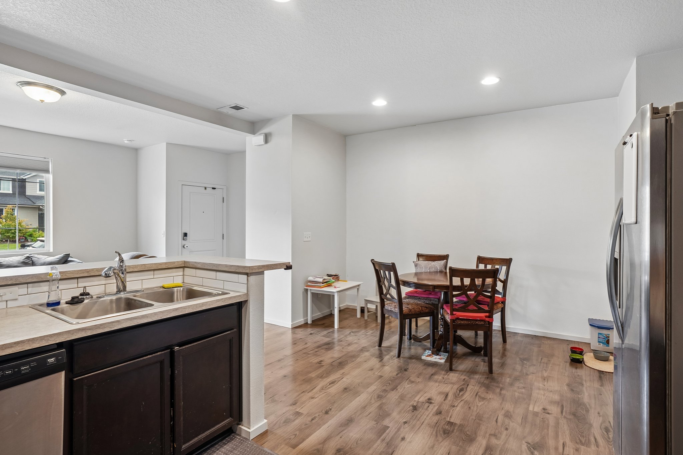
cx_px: 342
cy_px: 228
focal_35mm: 18
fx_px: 341
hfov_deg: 90.0
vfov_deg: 67.4
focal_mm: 18
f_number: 8
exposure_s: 1/5
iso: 400
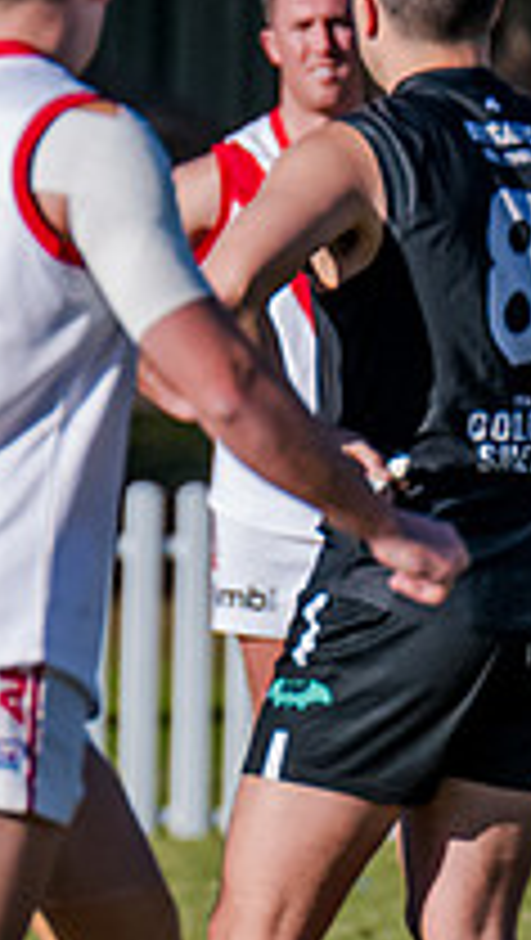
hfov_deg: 0.6
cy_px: 447
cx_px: 1248
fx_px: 54215
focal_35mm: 2172
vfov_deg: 1.0
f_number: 7.1
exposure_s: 1/2000
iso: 640
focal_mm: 420
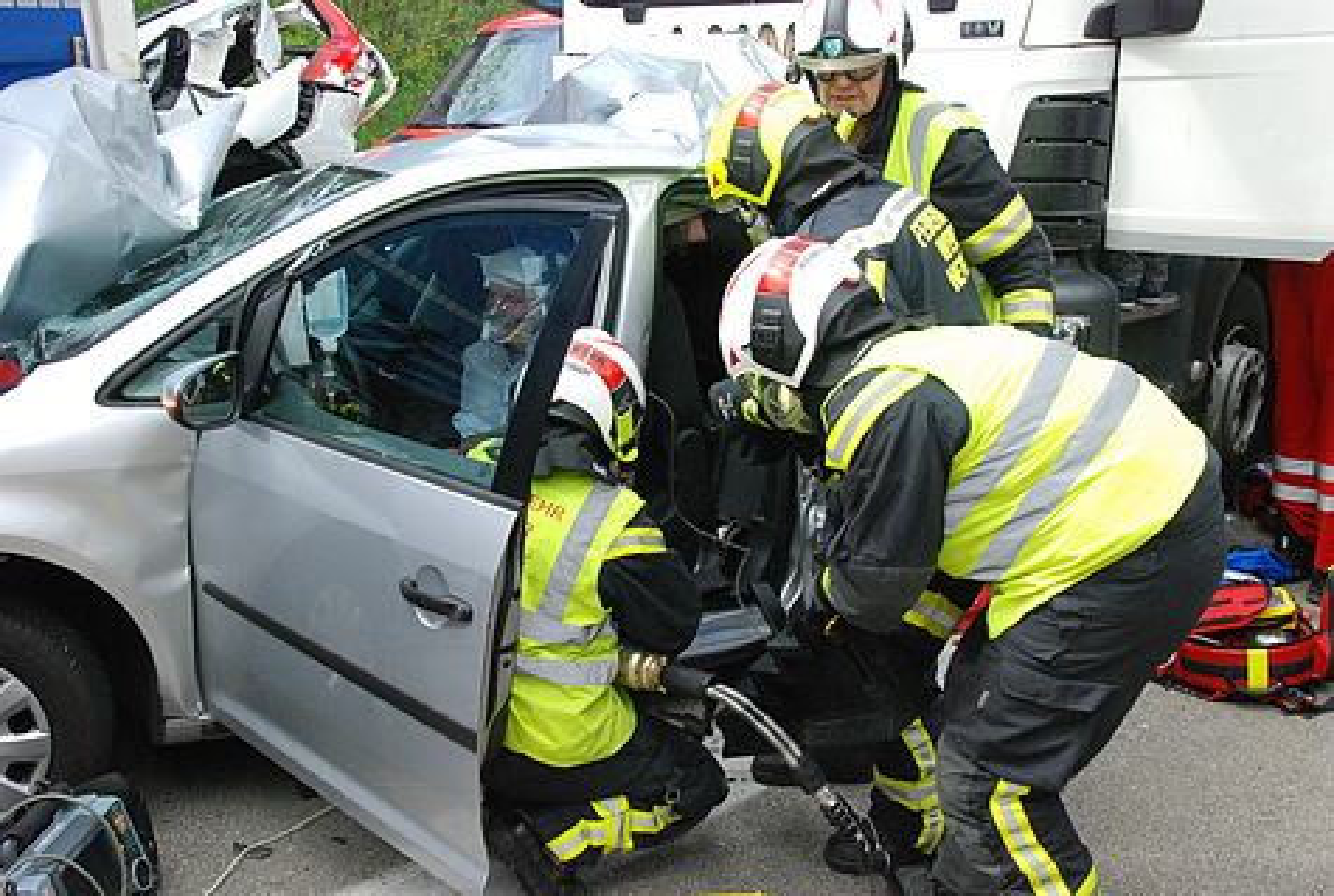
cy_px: 448
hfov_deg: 53.0
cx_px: 667
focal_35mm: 36
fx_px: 1337
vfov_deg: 37.0
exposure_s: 1/500
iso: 1250
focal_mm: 24
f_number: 11
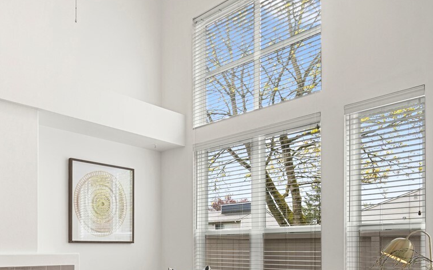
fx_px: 378
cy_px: 242
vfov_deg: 37.0
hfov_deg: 57.6
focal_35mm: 32
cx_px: 127
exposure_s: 1/8
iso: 200
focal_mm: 14
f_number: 8
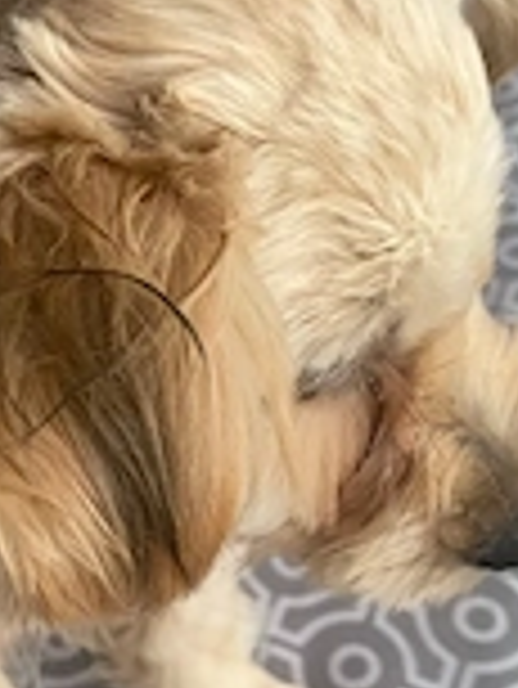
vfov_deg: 28.4
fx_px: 1355
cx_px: 45
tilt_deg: -53.6
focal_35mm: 68
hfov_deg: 21.1
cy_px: 450
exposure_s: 1/46
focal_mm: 4.25
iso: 500
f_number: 1.8
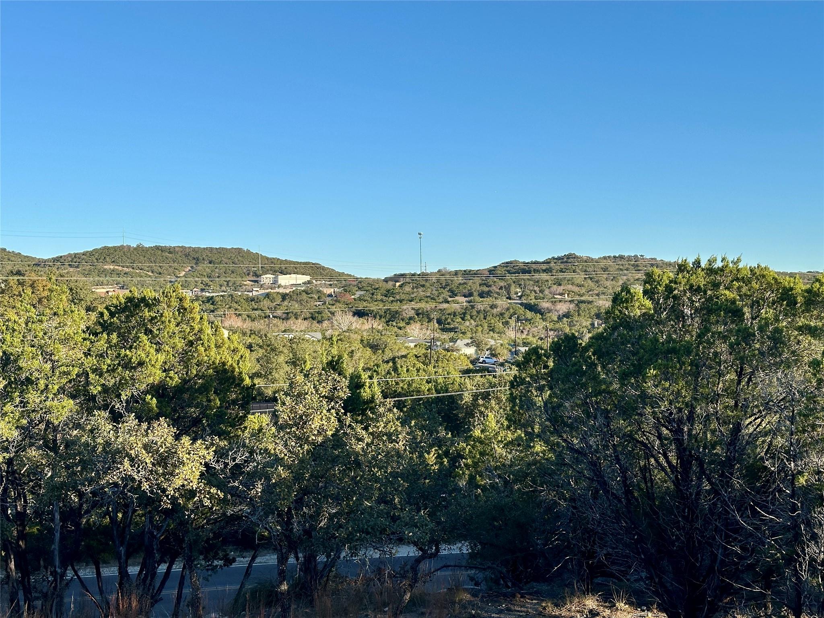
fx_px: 1143
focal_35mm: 48
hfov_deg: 39.7
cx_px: 412
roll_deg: +1.6
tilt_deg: -0.2
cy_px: 309
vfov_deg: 30.3
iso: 64
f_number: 1.78
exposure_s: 1/2597
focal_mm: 6.86
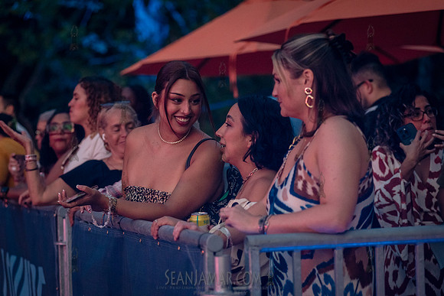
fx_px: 1480
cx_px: 222
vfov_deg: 11.4
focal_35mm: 120
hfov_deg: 17.1
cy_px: 148
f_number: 4
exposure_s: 1/200
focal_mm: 120
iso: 4000
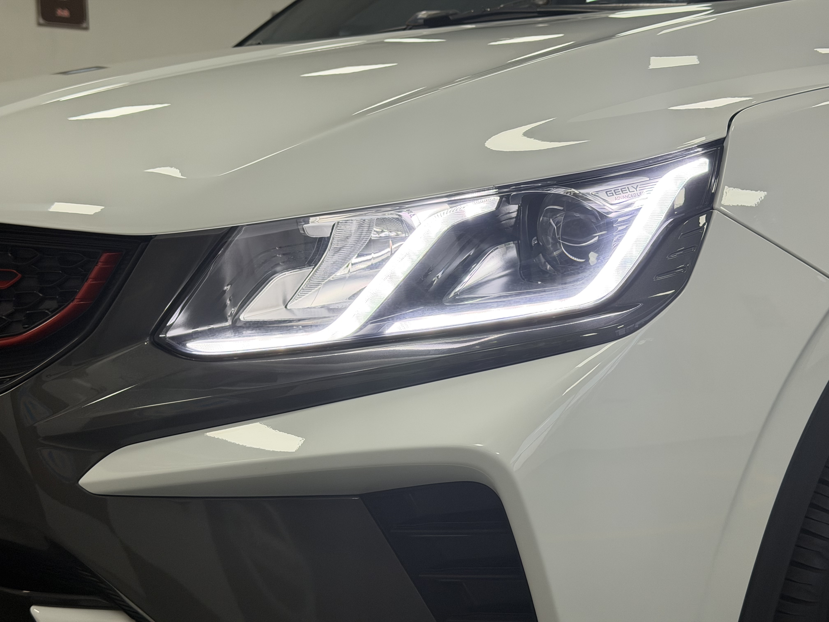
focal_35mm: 48
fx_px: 1150
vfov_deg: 30.3
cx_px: 414
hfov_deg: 39.7
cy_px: 311
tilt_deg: -6.1
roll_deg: +1.3
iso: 64
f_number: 1.78
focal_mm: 6.76
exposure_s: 1/100
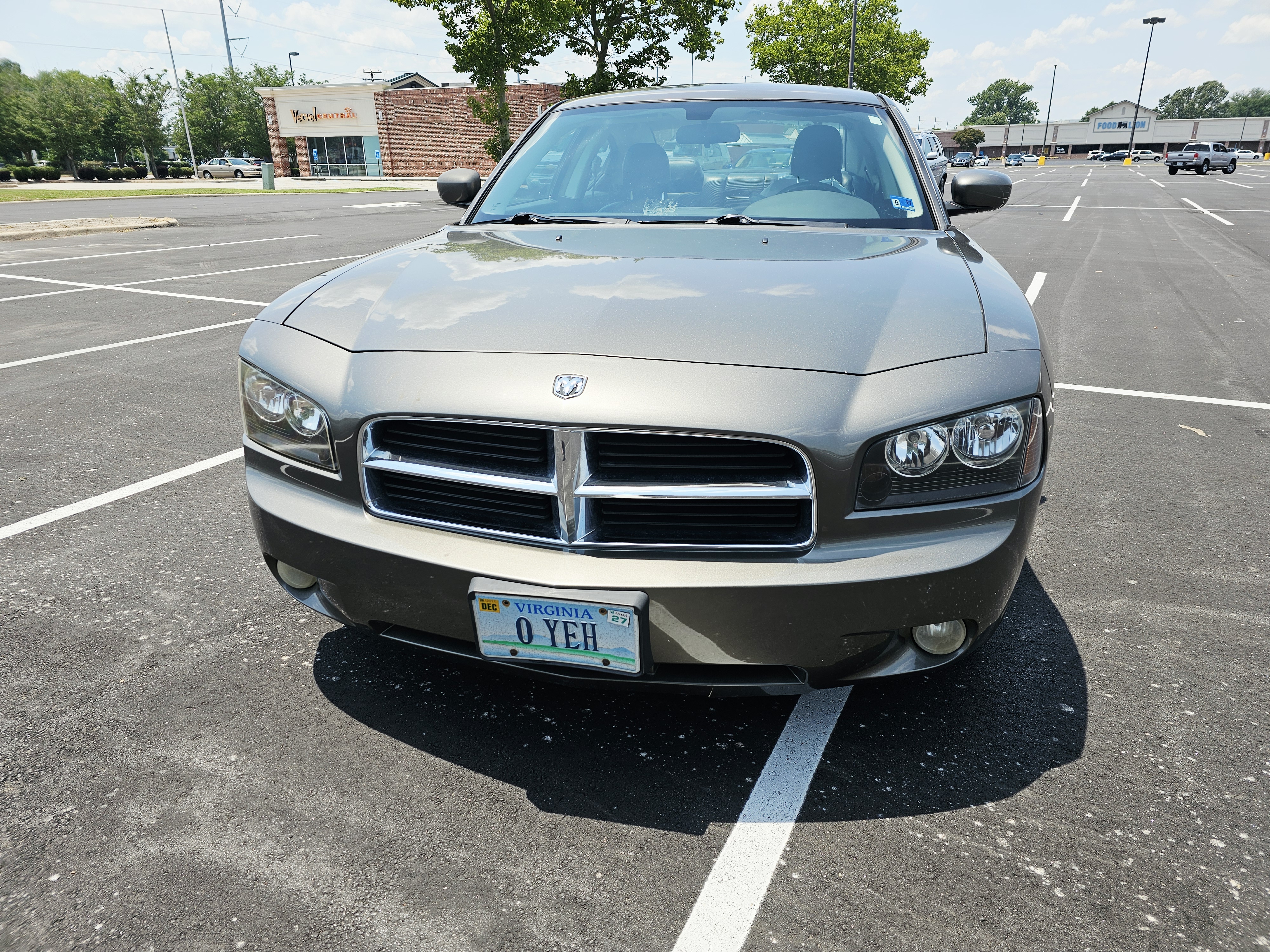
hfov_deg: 73.9
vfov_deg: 58.9
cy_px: 476
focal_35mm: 23
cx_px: 635
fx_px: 844
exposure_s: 1/655
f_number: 1.7
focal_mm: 6.3
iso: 10
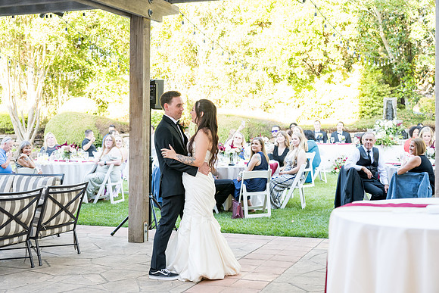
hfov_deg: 40.3
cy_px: 146
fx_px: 598
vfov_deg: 27.5
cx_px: 220
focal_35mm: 49
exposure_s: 1/400
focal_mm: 49
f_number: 4
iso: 2000
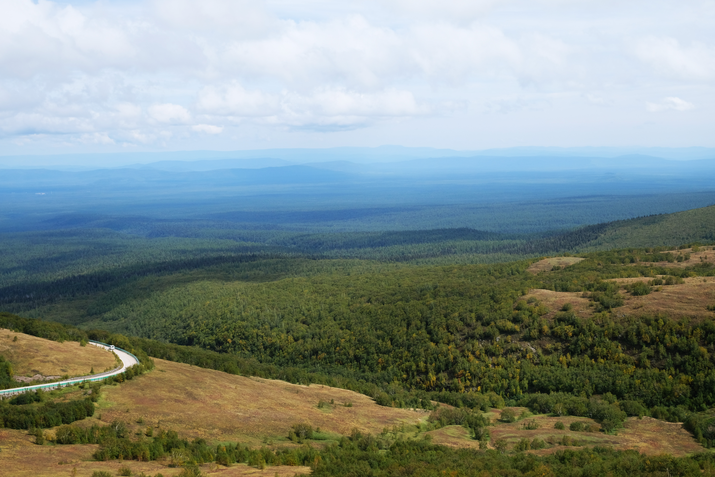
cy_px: 238
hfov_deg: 45.4
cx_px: 358
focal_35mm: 43
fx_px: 854
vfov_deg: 31.2
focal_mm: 28.9
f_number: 8
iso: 400
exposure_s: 1/640
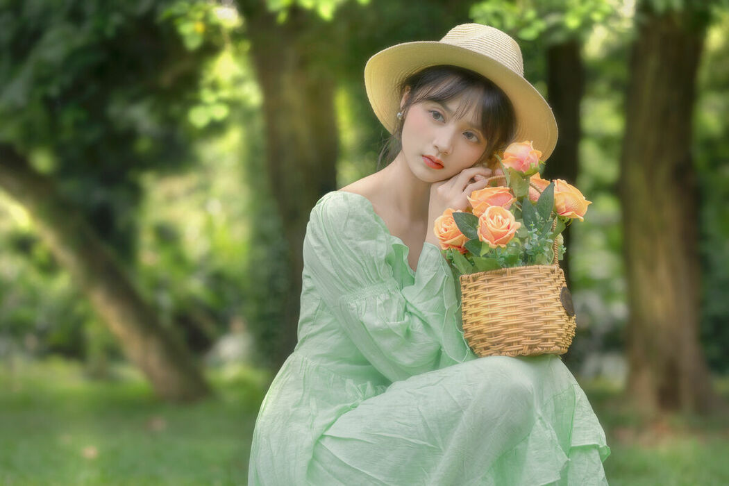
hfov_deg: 27.3
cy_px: 243
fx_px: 1498
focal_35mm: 74
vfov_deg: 18.4
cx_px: 364
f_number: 2.8
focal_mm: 75
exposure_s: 1/800
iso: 100
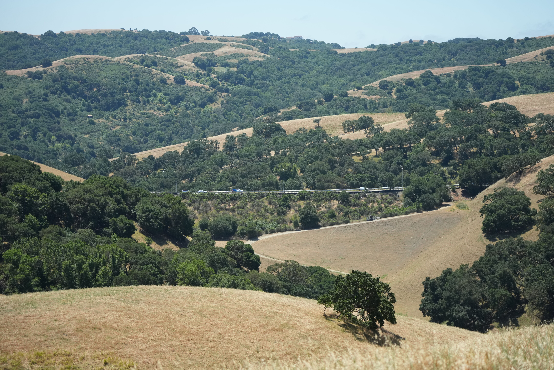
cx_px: 277
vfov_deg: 12.9
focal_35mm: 106
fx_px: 1631
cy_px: 185
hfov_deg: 19.3
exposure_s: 1/3200
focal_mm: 106
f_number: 5.6
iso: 1000
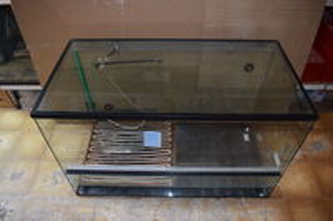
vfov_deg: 47.8
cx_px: 166
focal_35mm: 27
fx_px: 249
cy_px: 110
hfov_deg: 67.4
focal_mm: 18
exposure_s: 1/125
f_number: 5.6
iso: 800
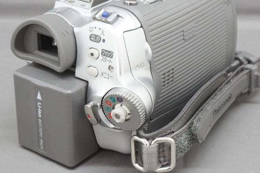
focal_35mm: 85
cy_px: 61
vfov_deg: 16.1
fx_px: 612
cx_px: 142
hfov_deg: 24.0
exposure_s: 1/60
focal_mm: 35
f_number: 11
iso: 6400
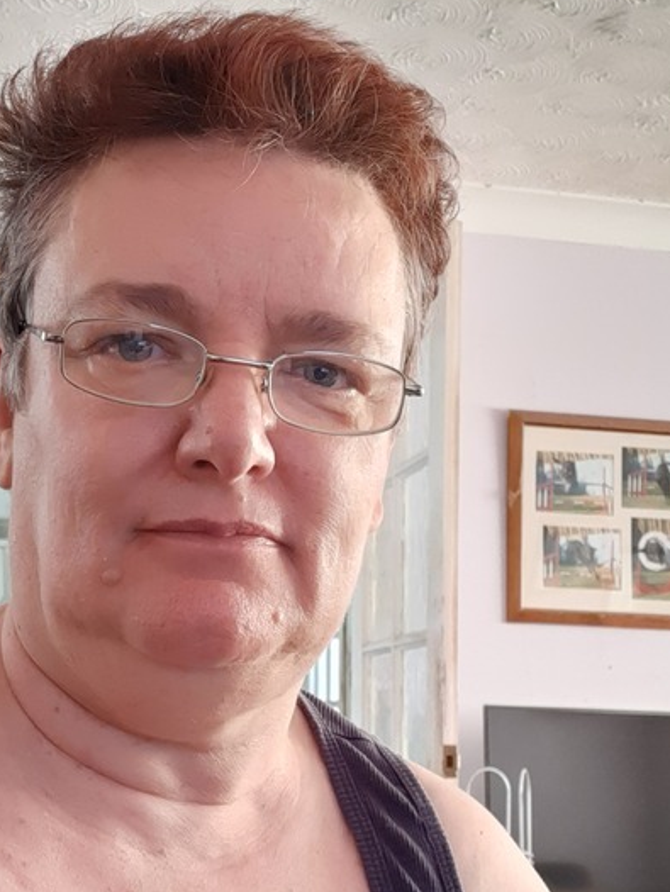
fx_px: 1418
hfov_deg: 26.5
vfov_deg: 34.7
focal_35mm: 55
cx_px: 258
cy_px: 576
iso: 160
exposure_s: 1/25
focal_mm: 3.75
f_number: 2
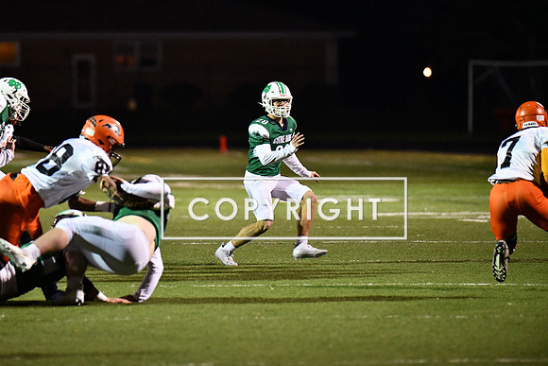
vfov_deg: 5.7
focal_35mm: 240
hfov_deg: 8.6
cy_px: 183
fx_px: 3654
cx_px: 274
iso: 10000
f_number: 2.8
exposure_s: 1/800
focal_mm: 240
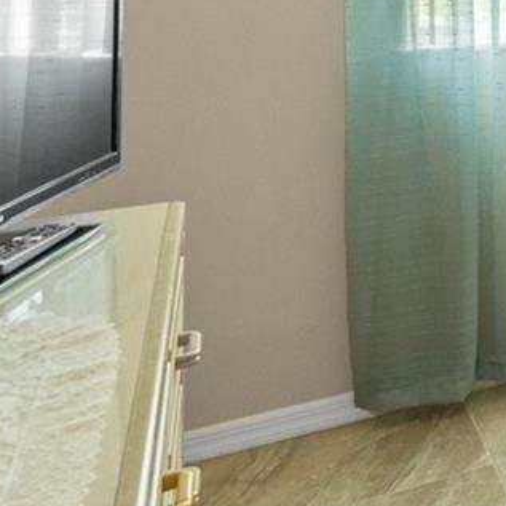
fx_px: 992
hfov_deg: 16.9
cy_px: -86
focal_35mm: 60
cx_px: 1111
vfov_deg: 25.9
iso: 800
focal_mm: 14
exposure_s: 1/13
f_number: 8
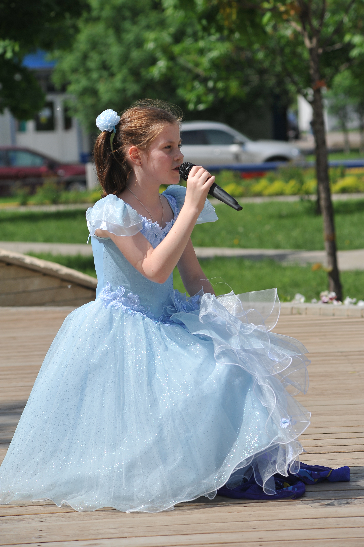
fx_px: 2506
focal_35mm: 165
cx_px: 182
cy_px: 274
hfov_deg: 8.3
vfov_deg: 12.5
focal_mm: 165
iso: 400
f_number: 8
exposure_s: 1/1250
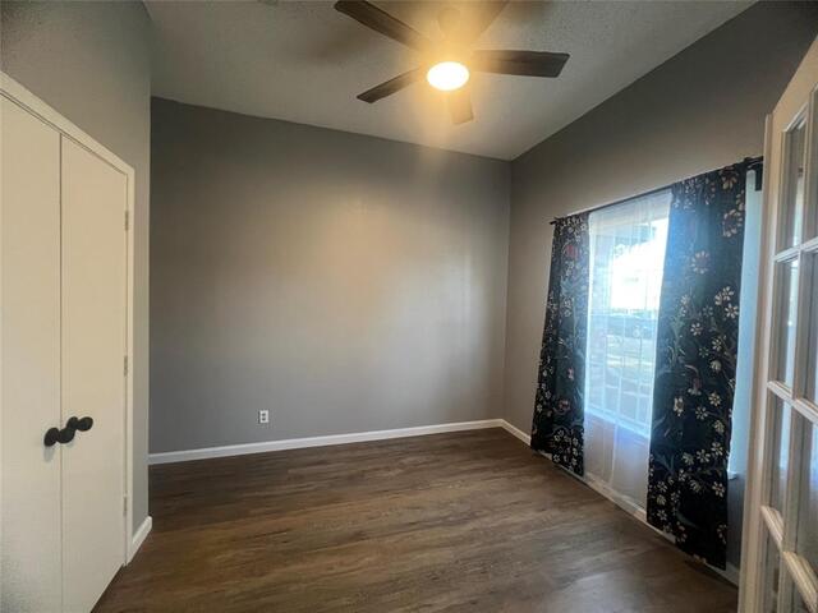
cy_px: 306
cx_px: 409
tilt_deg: -2.5
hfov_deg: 106.2
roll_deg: -1.3
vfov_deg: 89.9
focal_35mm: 13
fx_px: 307
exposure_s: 1/60
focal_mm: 1.57
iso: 320
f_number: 1.8
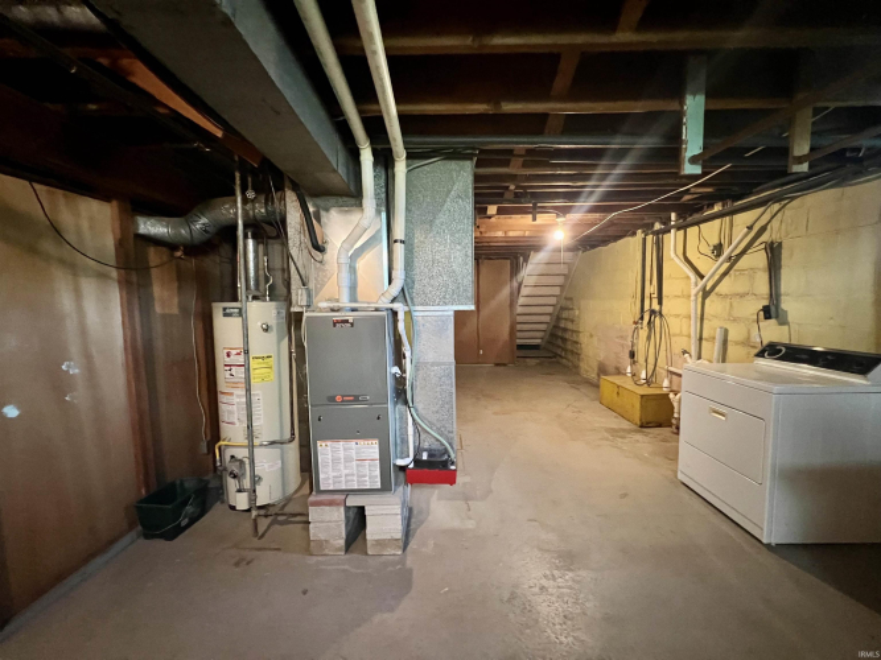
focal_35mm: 13
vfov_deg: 89.9
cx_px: 440
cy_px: 330
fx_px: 331
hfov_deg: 106.2
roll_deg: +0.6
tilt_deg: -5.1
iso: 1000
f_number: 1.8
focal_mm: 1.57
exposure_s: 1/40
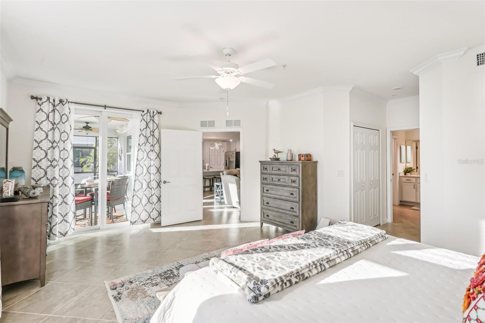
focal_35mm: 16
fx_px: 215
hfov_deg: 96.7
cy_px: 162
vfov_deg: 73.7
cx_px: 242
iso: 400
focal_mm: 16
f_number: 8
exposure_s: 1/125
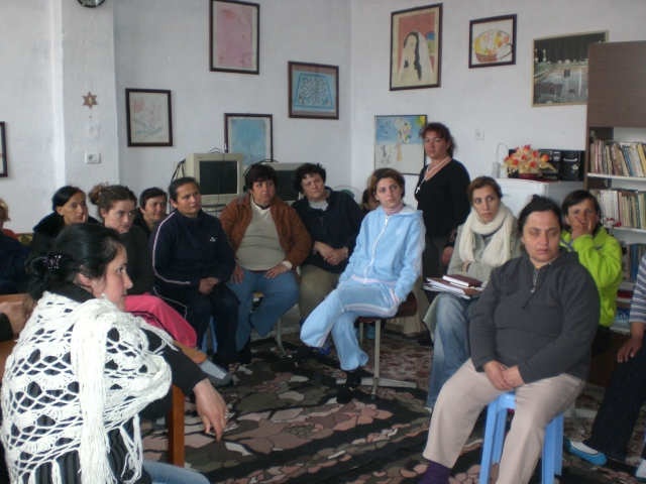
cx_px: 323
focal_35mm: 38
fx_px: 709
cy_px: 242
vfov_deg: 37.7
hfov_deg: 49.0
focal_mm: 6.3
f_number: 3.1
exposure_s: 1/60
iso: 200
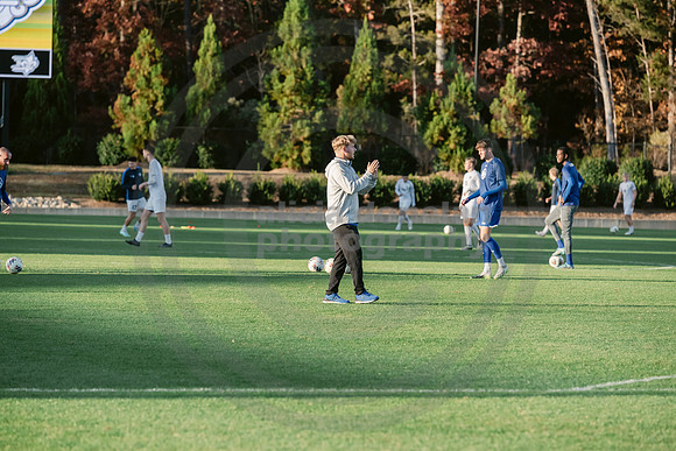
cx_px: 338
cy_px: 226
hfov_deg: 10.3
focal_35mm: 200
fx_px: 3756
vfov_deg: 6.9
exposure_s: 1/2500
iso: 1250
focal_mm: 200
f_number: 5
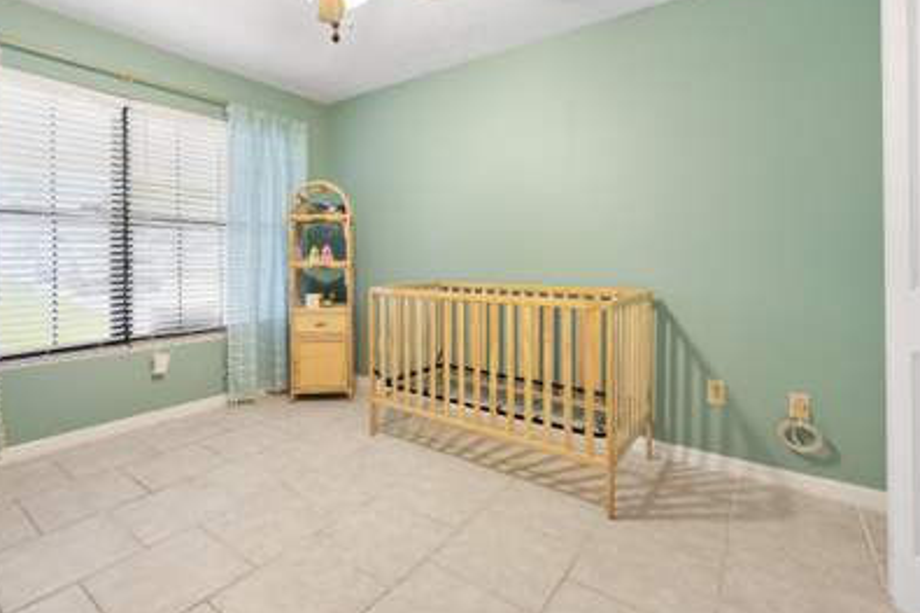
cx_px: 394
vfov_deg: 70.1
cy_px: 267
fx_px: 434
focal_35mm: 17
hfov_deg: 92.7
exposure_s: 1.6
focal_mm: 14
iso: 250
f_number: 9
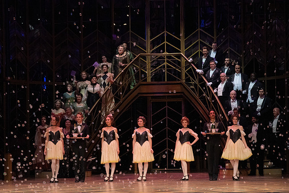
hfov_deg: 16.5
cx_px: 144
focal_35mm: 124
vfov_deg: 11.1
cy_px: 96
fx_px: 996
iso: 12800
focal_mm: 124
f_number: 16
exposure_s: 1/400
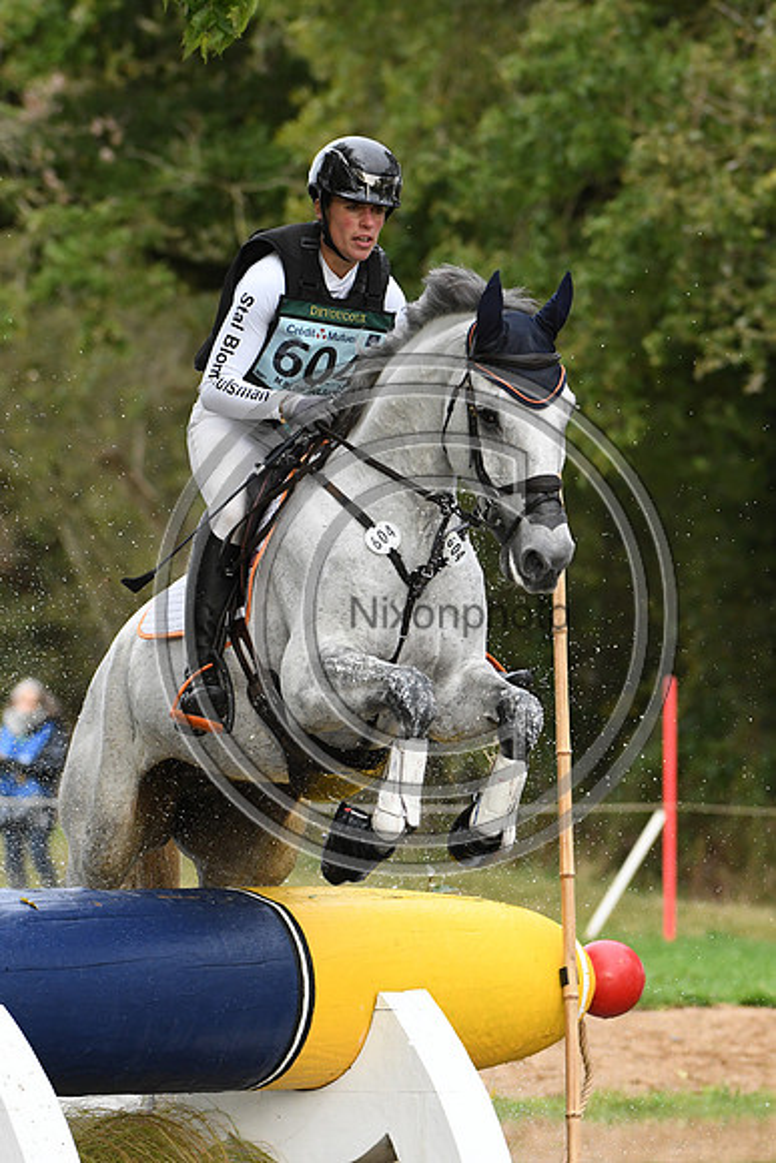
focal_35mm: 300
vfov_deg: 6.9
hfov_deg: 4.6
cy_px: 582
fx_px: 9693
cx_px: 388
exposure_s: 1/1000
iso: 2000
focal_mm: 200
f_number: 5.6
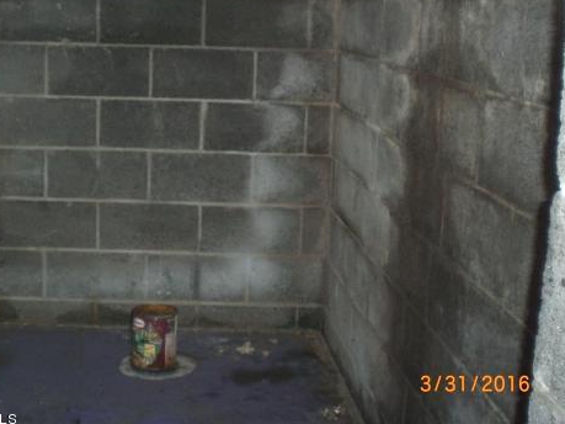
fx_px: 865
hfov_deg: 35.8
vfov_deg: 27.4
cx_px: 183
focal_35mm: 53
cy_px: 148
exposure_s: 1/60
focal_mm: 6.3
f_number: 3.1
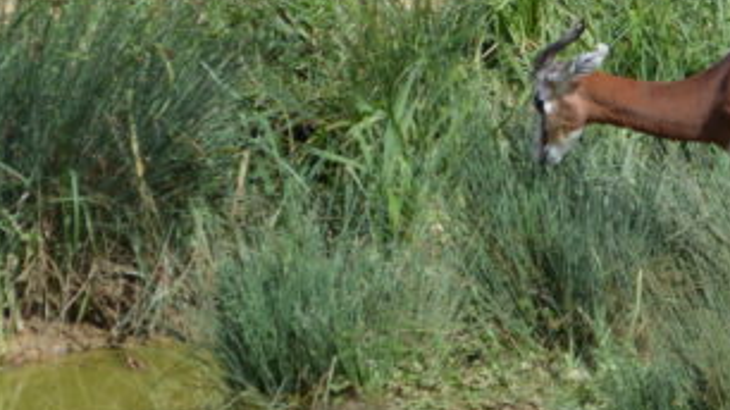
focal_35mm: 525
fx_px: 10160
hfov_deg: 4.1
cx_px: 938
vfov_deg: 2.3
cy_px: 168
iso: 100
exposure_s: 1/200
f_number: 7.1
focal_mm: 100
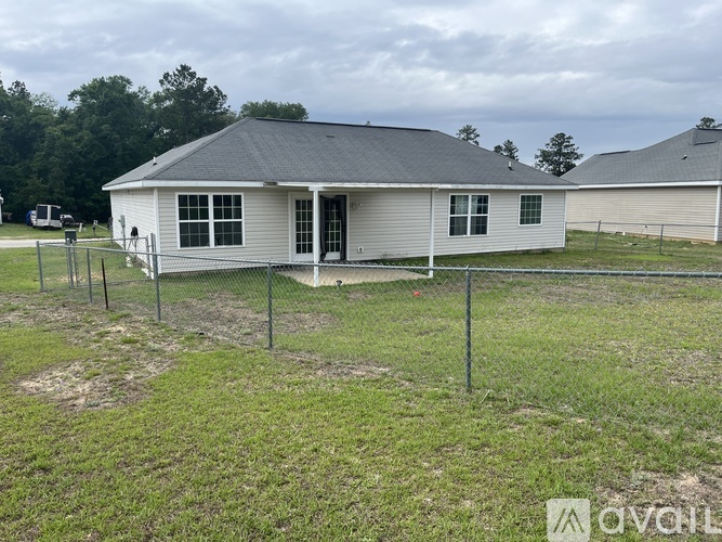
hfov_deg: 67.3
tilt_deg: -7.0
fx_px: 542
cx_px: 361
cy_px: 271
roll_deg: -0.6
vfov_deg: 53.0
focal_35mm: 26
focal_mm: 5.1
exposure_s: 1/2410
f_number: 1.6
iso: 50
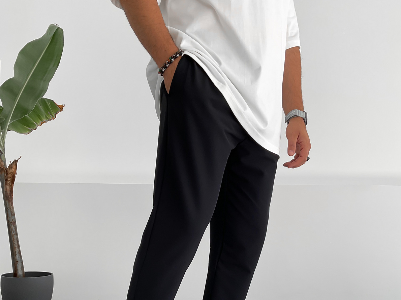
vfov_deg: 35.7
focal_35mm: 39
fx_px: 452
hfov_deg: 47.9
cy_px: 238
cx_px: 199
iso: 16
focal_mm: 3
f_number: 1.8
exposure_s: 1/230
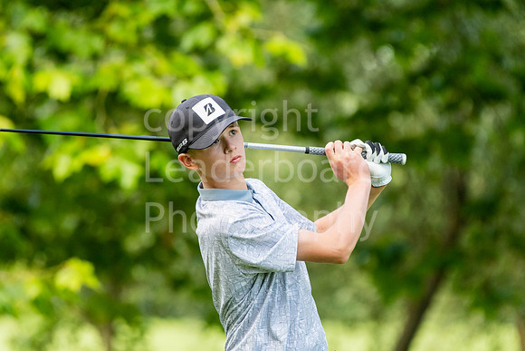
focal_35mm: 630
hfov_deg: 3.3
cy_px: 176
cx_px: 262
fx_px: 9189
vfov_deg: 2.2
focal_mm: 420
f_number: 5.6
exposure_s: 1/1250
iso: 1250
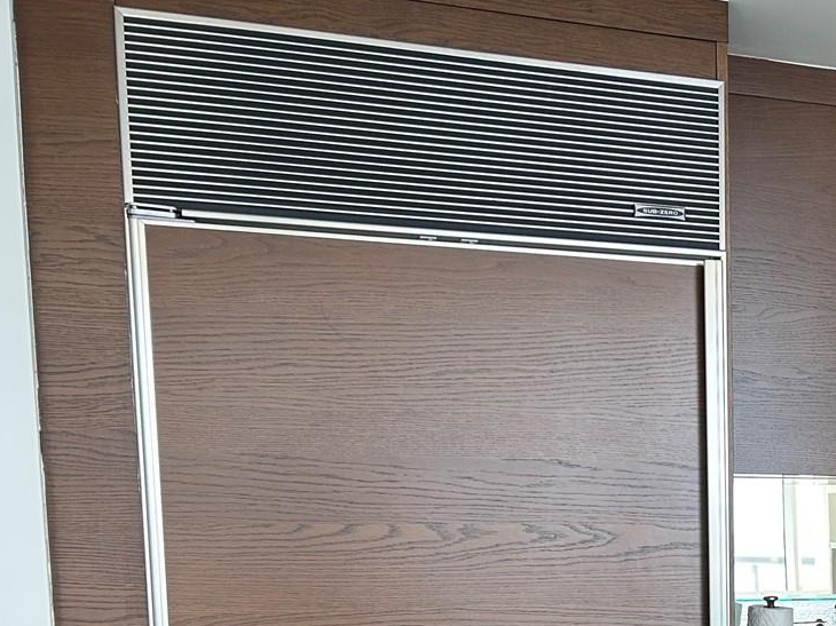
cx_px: 883
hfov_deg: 30.7
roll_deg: +0.9
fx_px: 1376
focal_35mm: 57
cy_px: 660
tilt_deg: -7.0
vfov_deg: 24.2
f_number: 1.5
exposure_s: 1/121
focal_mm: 5.7
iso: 100
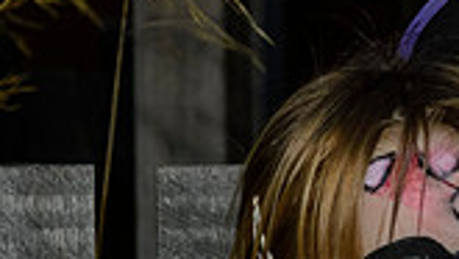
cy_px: 188
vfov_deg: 4.9
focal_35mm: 249
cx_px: 762
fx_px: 3032
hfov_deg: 8.4
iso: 1600
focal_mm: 45
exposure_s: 1/60
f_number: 5
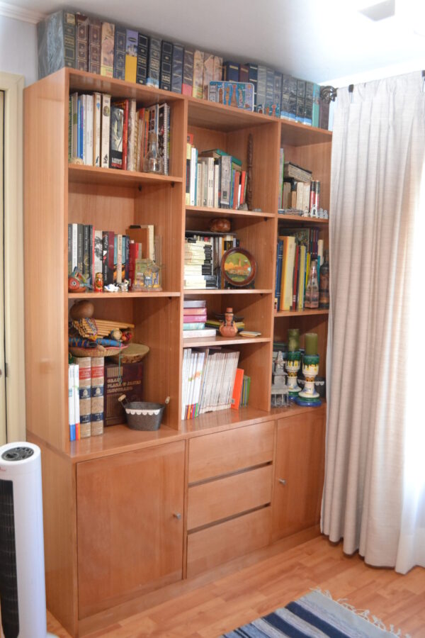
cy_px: 319
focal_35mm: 33
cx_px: 212
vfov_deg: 57.2
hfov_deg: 40.0
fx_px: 584
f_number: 3.8
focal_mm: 22
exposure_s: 1/60
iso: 3200
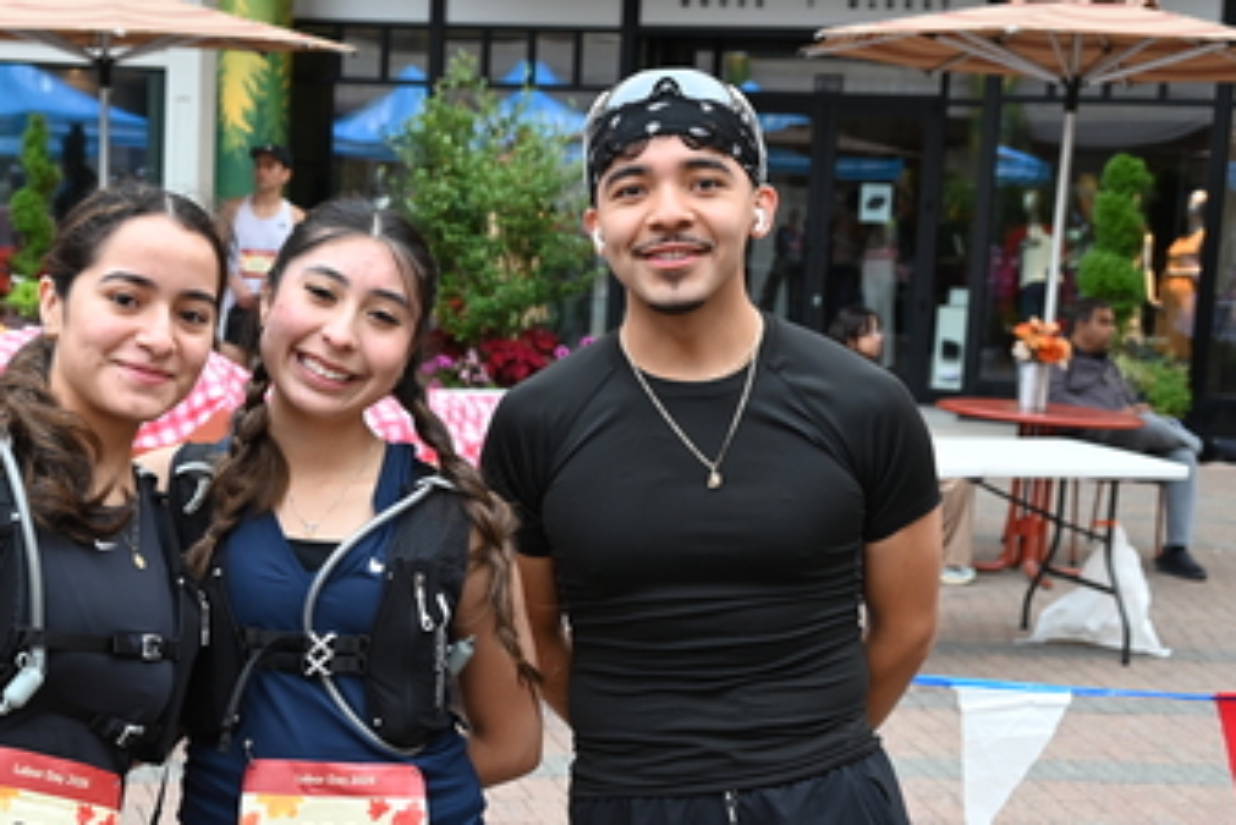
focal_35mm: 62
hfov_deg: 32.2
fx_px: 2129
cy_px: 508
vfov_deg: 21.9
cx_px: 455
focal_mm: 38
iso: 900
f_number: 5
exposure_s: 1/125
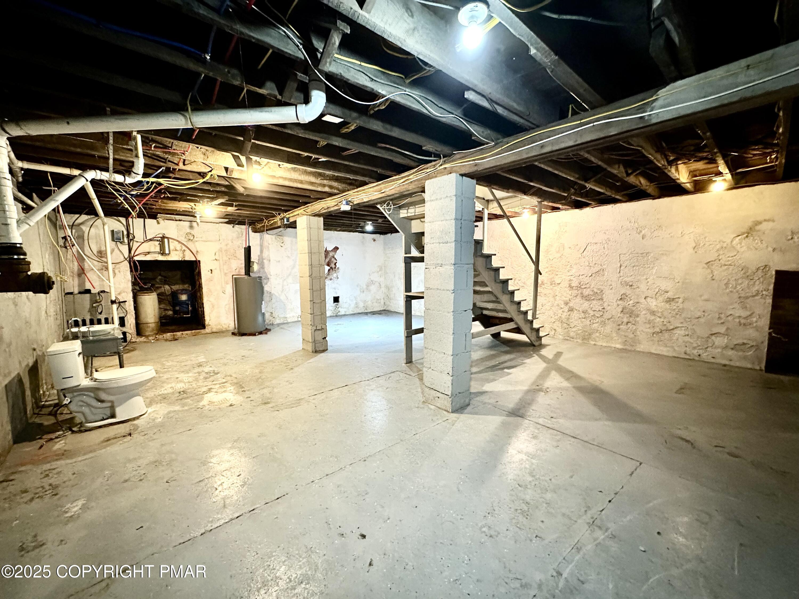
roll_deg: +0.1
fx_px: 323
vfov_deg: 85.7
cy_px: 300
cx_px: 400
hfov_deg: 102.1
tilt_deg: -4.8
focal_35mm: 14
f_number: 2.2
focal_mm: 2.22
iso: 800
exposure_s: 1/40
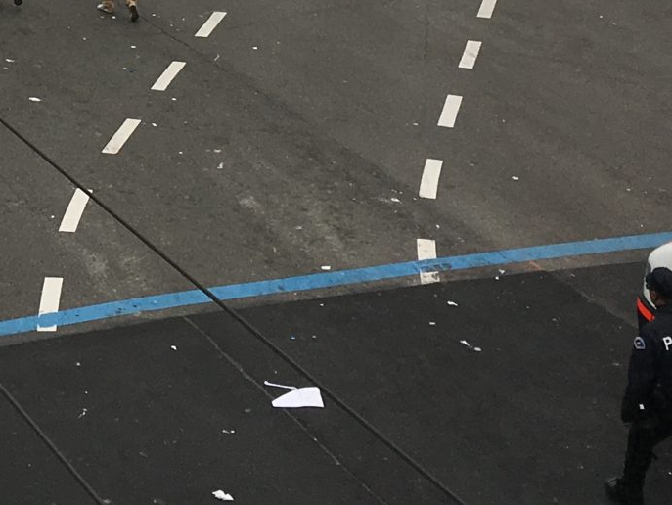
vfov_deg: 12.6
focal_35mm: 108
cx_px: -143
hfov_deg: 17.3
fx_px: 2098
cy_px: -366
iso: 25
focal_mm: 4.15
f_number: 2.2
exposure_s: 1/625
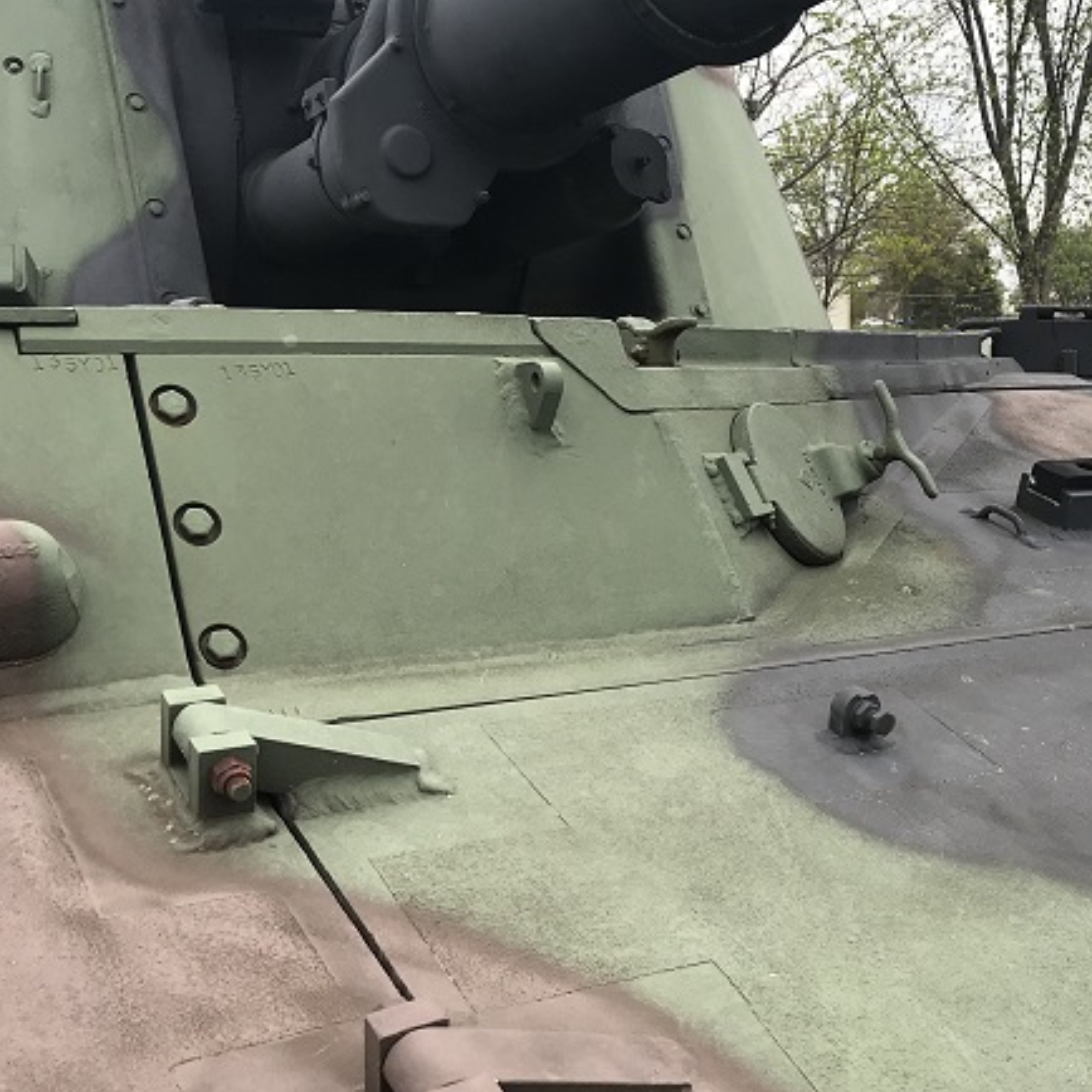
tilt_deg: -11.9
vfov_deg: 36.6
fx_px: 1642
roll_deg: +0.2
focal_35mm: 46
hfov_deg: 36.4
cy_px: 663
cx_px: 741
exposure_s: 1/1076
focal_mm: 3.99
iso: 20
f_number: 1.8
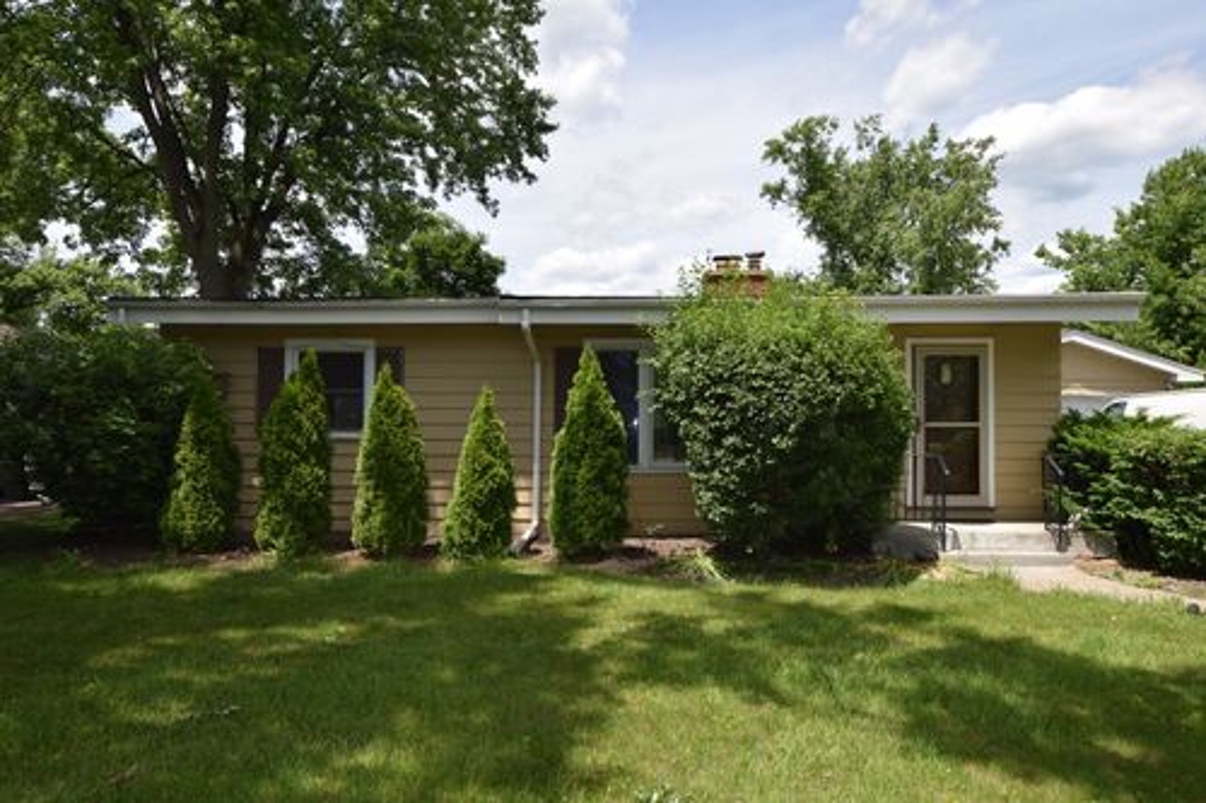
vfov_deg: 56.1
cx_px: 603
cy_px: 402
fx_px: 753
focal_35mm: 22
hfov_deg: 77.3
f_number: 7.1
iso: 100
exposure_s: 1/200
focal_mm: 15
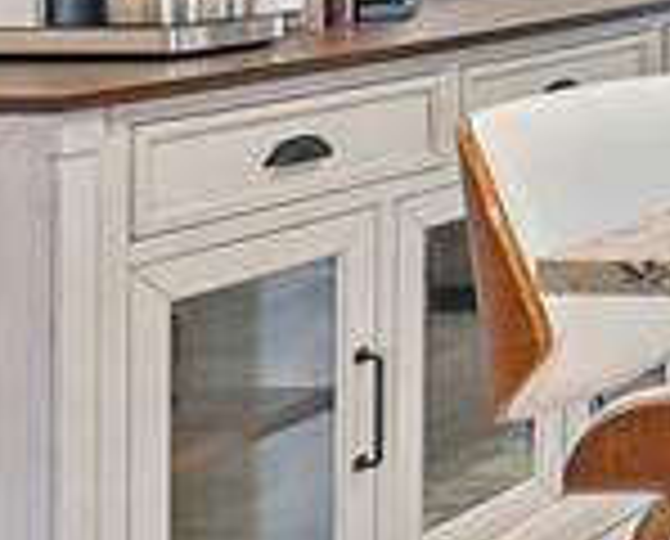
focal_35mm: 90
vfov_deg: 16.0
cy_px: -225
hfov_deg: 13.2
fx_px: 1789
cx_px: 1754
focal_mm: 14
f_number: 8
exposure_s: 3
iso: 100
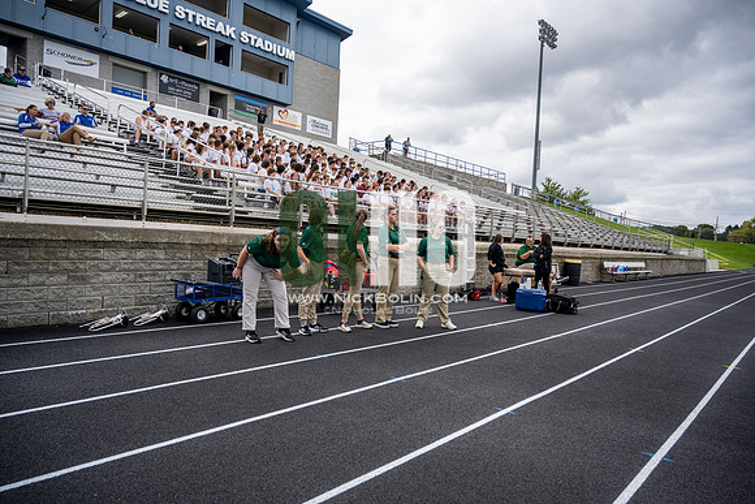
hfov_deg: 73.7
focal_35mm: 24
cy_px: 252
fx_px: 503
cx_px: 378
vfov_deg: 53.2
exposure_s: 1/800
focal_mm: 24
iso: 250
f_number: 4
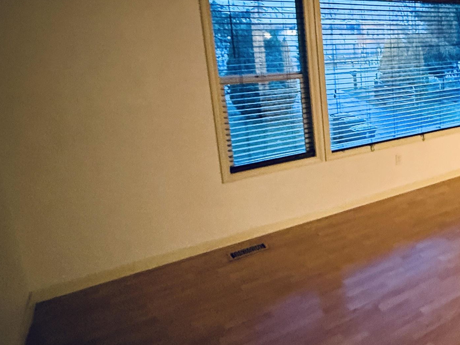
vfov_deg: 44.9
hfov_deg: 49.3
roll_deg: +0.4
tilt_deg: -8.8
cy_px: 119
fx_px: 412
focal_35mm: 31
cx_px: 444
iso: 1000
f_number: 2.2
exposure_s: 1/40
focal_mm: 2.22
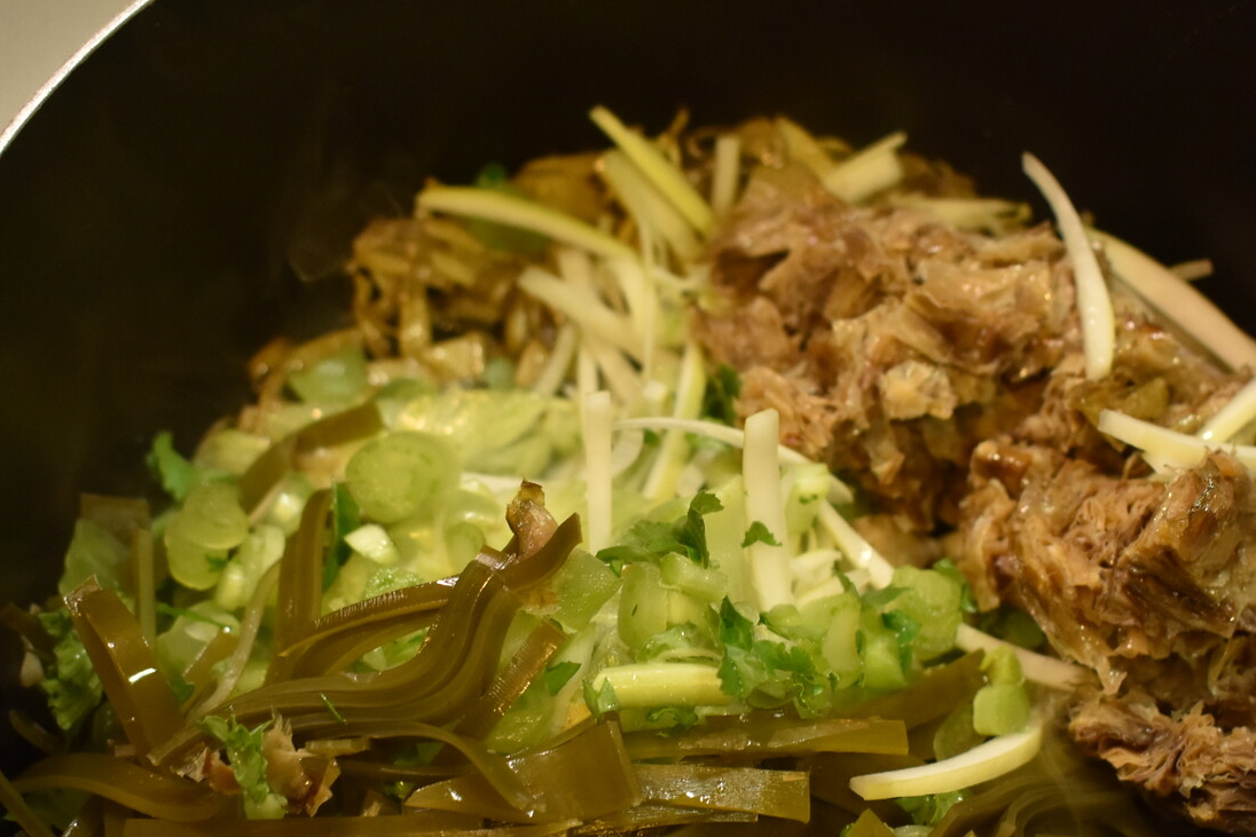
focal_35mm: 64
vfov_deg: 21.1
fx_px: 2233
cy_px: 599
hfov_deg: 31.4
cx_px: 653
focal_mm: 26
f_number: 4.5
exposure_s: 1/40
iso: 800
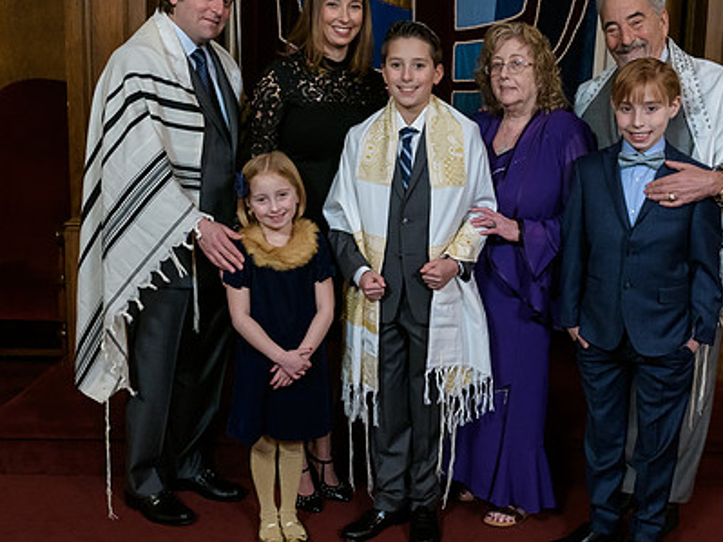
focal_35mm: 44
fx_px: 919
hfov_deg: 42.9
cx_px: 413
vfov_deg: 32.8
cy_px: 231
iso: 1600
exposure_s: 1/125
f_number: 5.6
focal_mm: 26
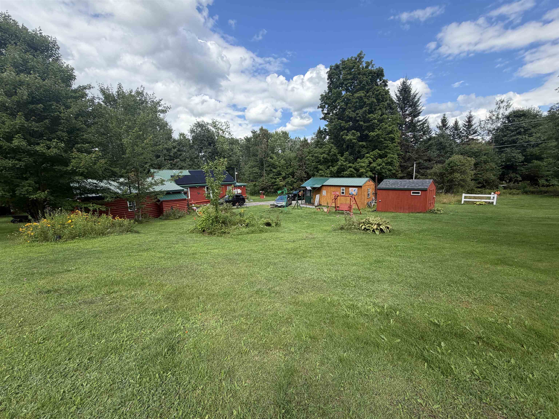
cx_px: 280
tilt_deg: -9.5
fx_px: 226
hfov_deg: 102.1
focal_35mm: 14
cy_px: 210
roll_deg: +1.7
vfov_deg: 85.7
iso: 40
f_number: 2.2
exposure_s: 1/694
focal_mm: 2.22
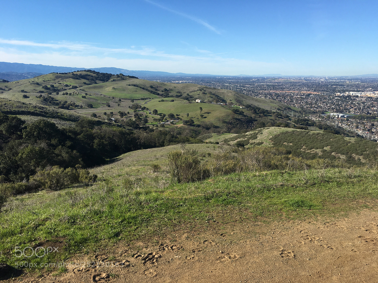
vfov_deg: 48.2
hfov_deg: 61.7
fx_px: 317
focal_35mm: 29
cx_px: 189
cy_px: 142
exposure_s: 1/1672
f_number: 2.2
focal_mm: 4.15
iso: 25
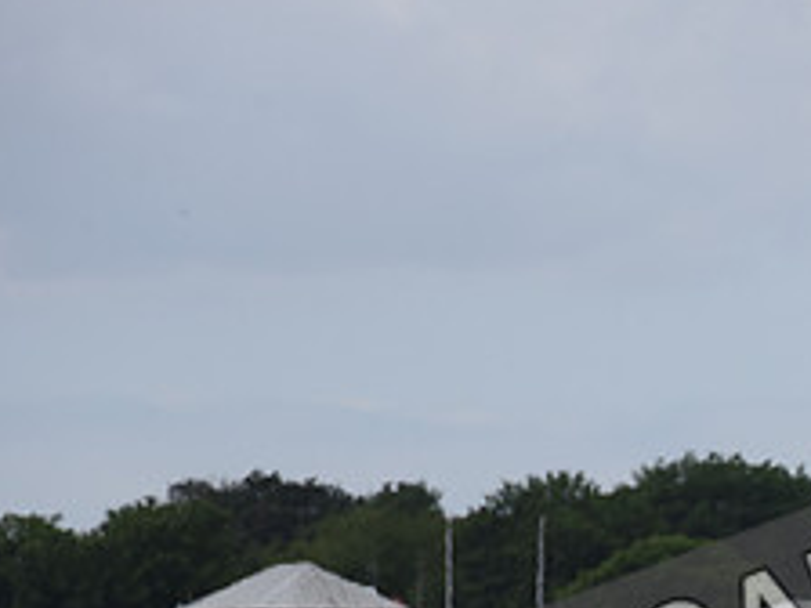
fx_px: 23358
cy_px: 650
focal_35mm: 997
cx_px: 985
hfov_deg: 2.0
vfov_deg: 1.5
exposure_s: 1/1000
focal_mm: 400
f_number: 8
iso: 1000
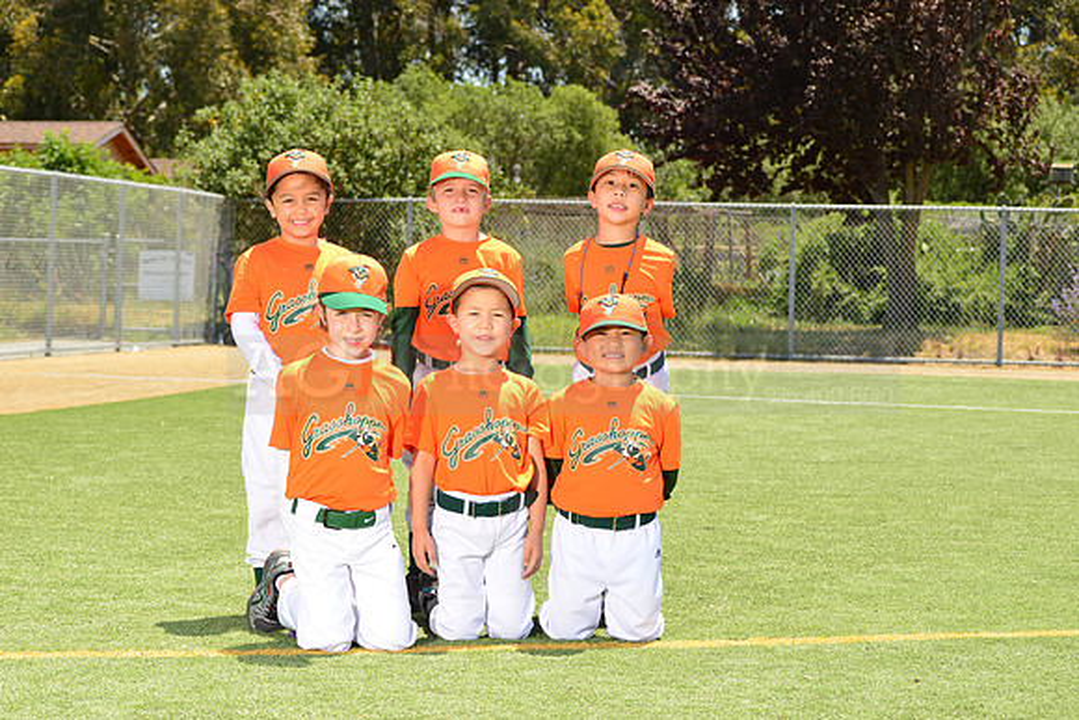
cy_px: 360
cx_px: 540
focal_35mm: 95
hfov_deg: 21.5
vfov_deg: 14.4
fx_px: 2848
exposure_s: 1/250
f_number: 11
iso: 250
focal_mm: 95
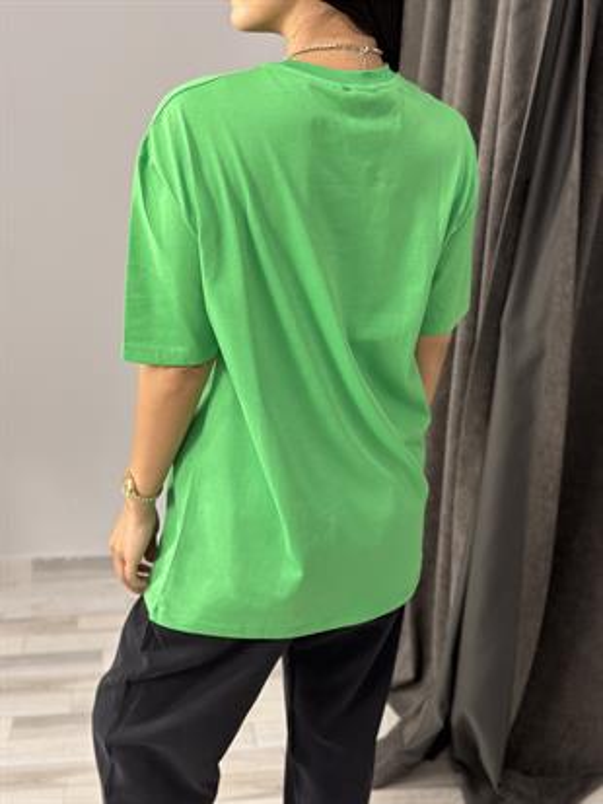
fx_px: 1114
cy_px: 402
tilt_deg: -20.9
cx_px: 302
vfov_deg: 39.6
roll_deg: -2.9
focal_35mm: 48
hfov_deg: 30.3
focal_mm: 6.86
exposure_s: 1/50
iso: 100
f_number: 1.78
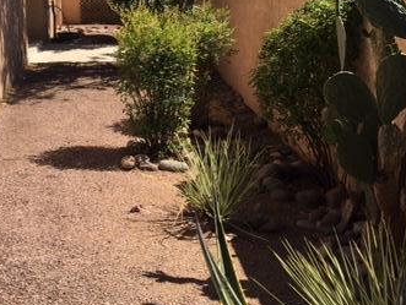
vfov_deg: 25.3
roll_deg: +0.8
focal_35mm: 56
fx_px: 658
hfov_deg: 34.3
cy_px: 27
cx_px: 200
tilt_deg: -6.4
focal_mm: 4.15
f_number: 2.2
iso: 25
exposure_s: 1/1399
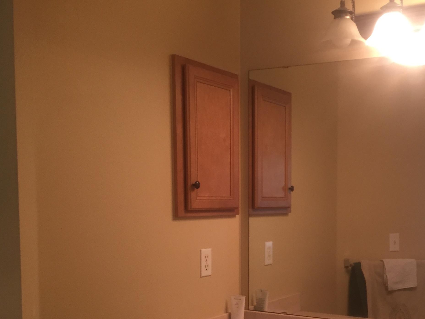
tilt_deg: -3.5
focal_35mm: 47
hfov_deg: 39.4
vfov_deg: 30.3
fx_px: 577
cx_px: 318
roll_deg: -2.1
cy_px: 244
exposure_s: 1/30
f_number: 2.2
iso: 100
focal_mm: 4.15
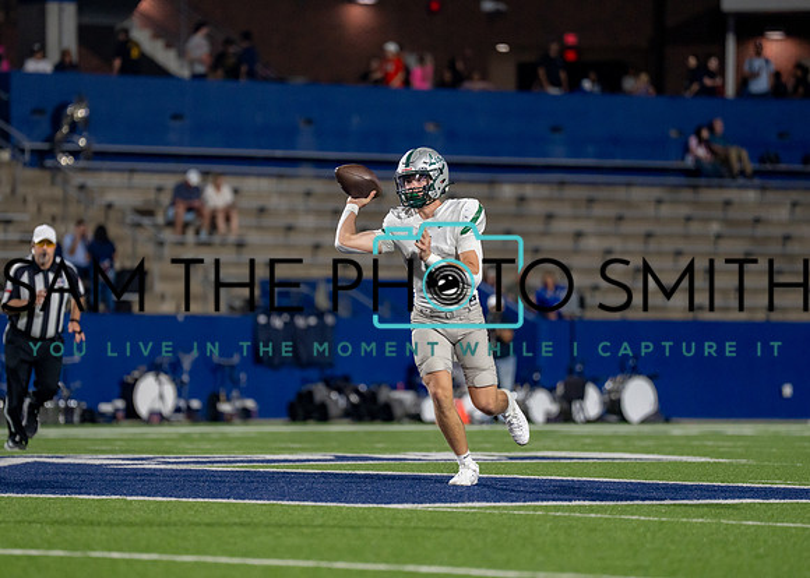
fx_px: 5818
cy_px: 297
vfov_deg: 5.7
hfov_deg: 8.0
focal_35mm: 253
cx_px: 353
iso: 2000
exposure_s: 1/1250
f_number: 2.8
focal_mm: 200
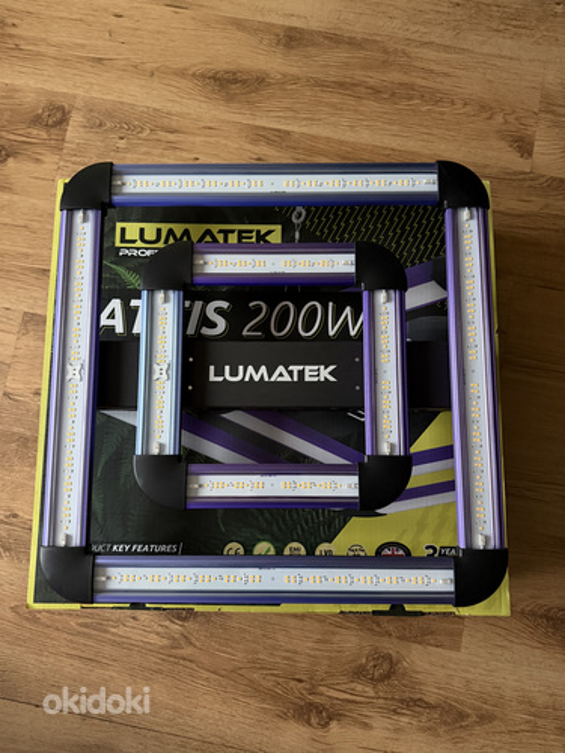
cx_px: 282
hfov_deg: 56.8
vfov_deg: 71.6
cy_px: 376
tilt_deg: -81.9
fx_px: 522
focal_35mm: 24
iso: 800
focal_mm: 6.76
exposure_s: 1/25
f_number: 1.78
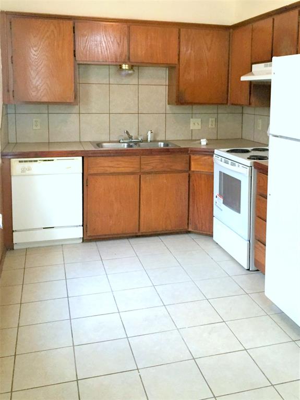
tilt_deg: -6.7
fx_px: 335
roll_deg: +1.1
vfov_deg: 61.7
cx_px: 150
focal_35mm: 29
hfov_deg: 48.2
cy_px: 200
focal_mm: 4.15
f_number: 2.2
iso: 125
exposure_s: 1/30
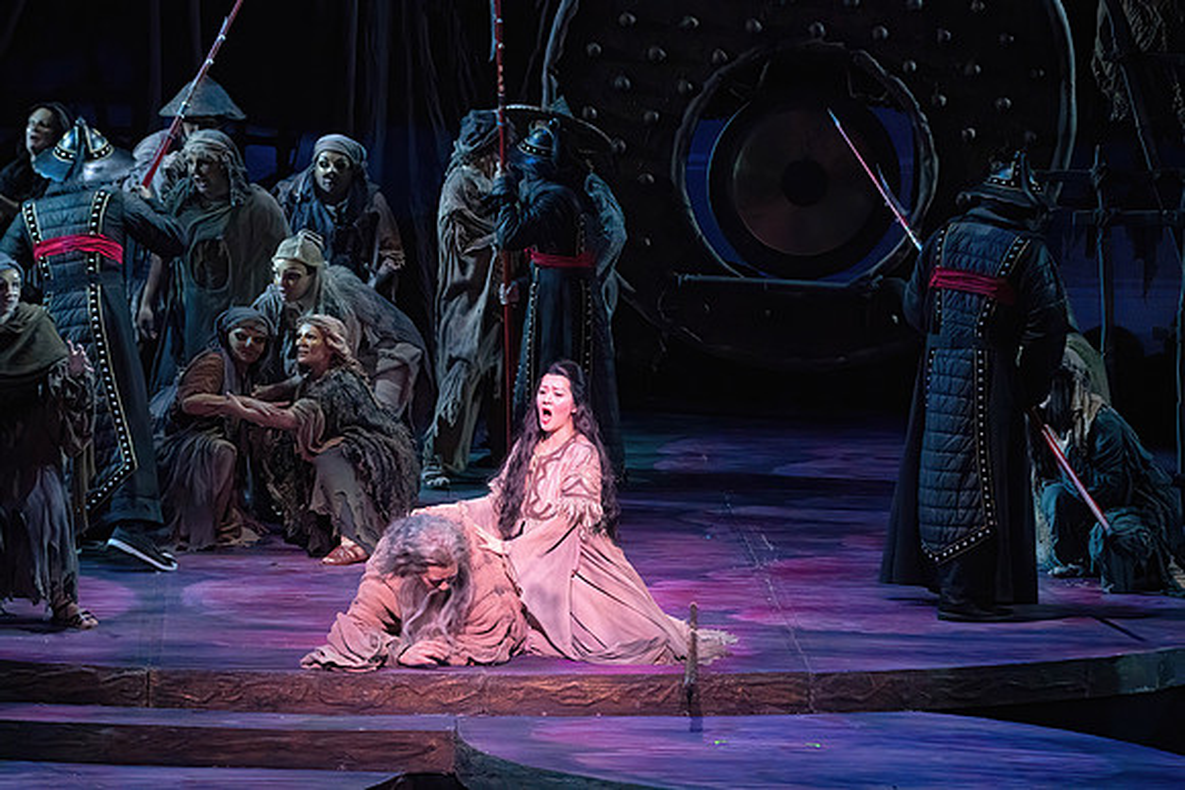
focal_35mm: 200
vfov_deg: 6.9
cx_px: 592
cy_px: 395
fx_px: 6585
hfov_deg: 10.3
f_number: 8
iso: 20000
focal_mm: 200
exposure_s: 1/320
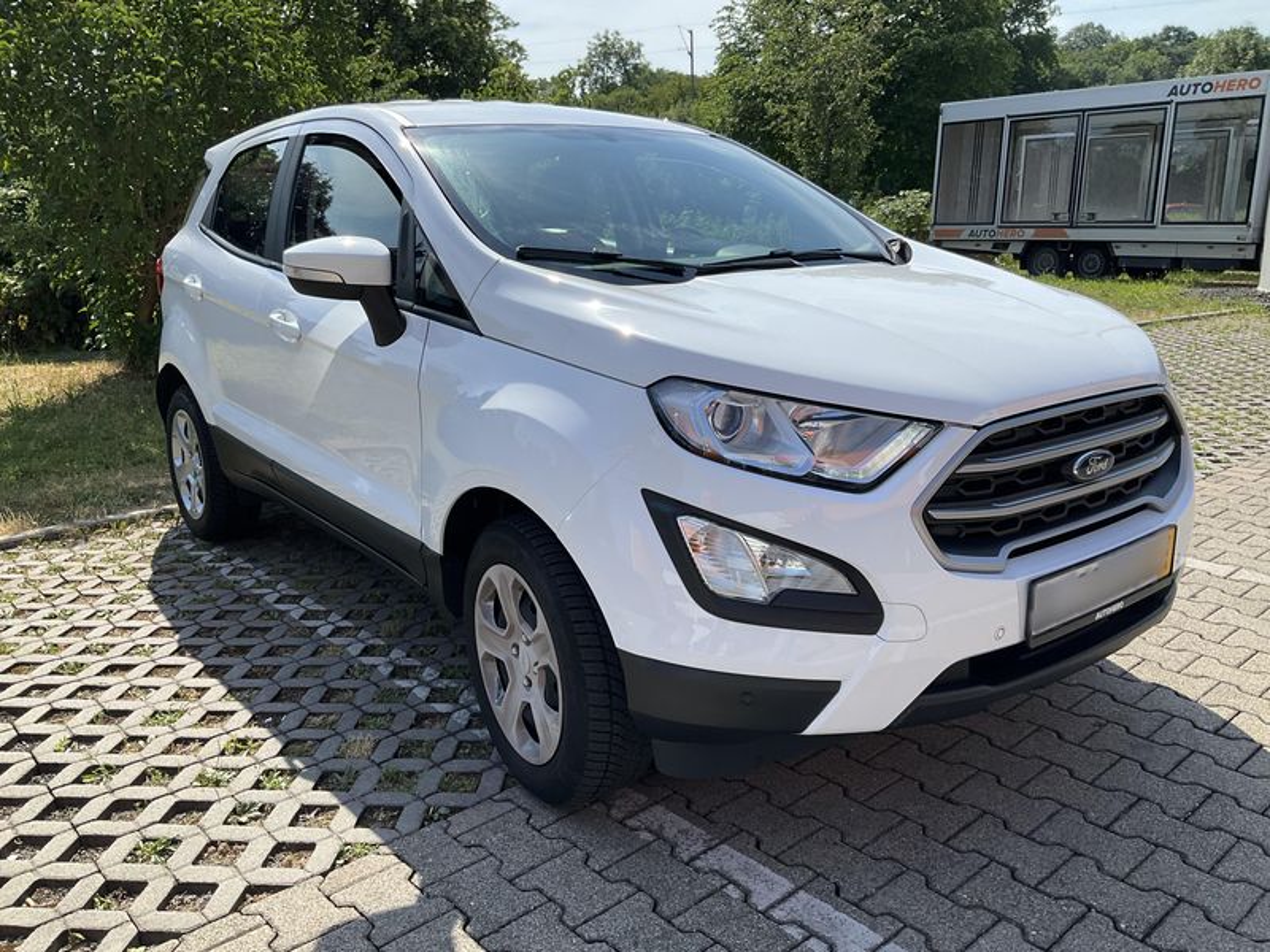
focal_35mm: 29
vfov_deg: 48.2
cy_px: 476
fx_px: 1064
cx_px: 635
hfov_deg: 61.7
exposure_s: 1/1534
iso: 25
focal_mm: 3
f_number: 1.8
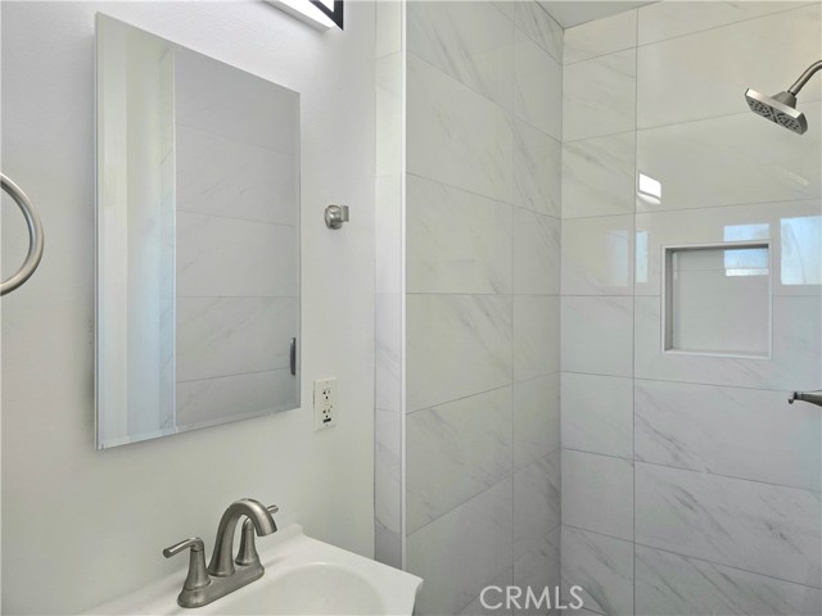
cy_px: 308
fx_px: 546
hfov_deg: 73.9
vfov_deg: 58.9
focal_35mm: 23
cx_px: 411
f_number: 1.7
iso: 64
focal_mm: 6.3
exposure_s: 1/120
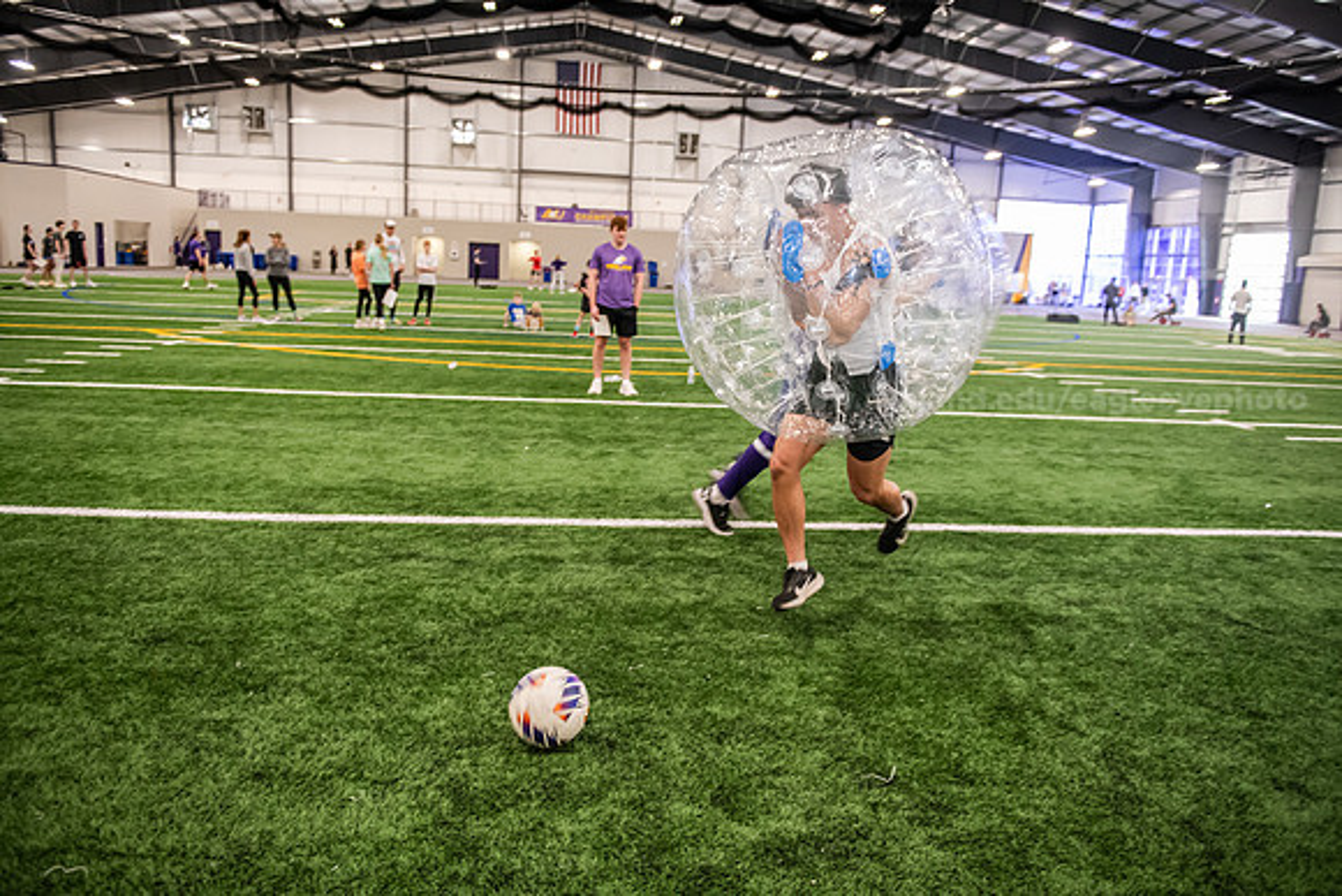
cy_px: 448
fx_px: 1007
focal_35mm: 27
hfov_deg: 67.4
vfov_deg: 48.0
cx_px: 671
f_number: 3.2
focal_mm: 27
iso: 2500
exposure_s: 1/160
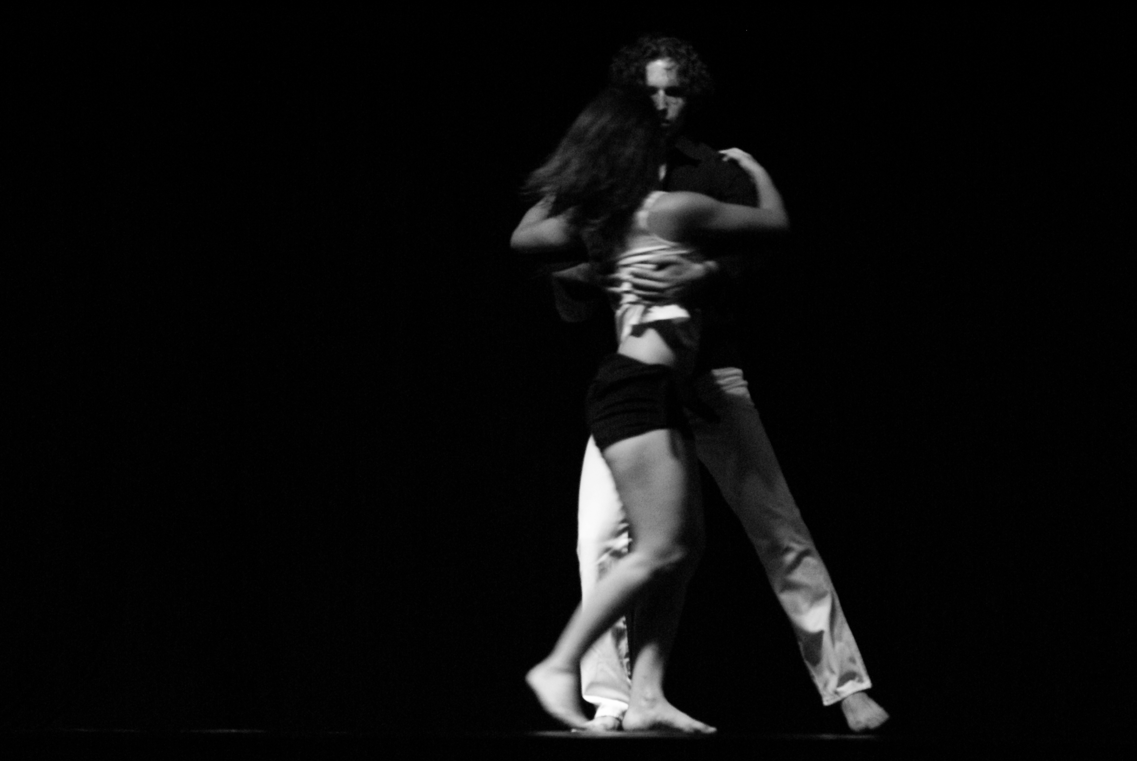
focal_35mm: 210
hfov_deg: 9.8
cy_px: 380
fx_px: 6640
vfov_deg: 6.6
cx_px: 568
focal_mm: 140
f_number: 5.6
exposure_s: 1/100
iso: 1600
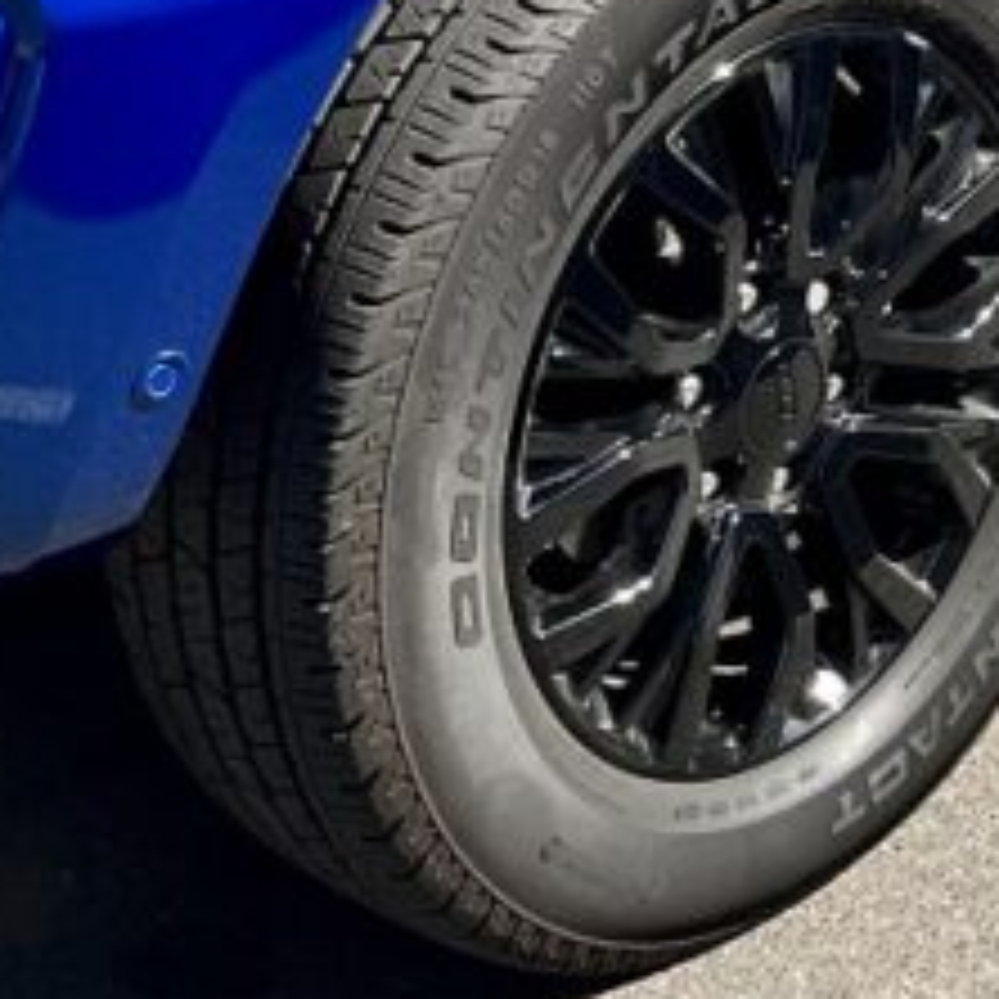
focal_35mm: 124
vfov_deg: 13.5
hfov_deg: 13.8
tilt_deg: -15.1
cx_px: 1012
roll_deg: -1.5
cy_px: -346
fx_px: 4049
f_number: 1.6
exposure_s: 1/1441
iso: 50
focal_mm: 5.1
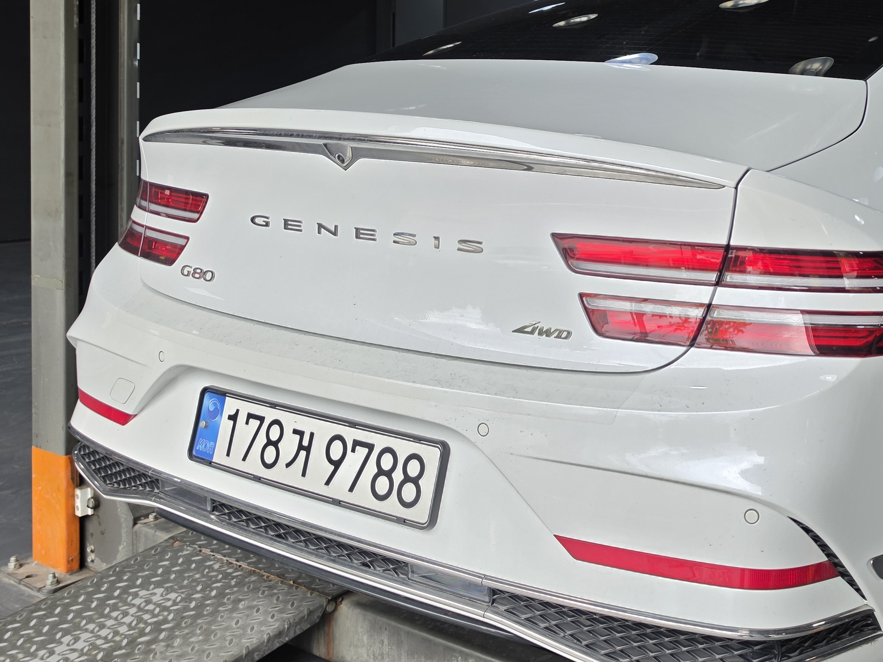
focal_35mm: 39
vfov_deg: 36.1
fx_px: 995
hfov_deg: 45.2
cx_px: 722
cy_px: 181
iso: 12
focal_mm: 6.5
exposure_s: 1/120
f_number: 1.4
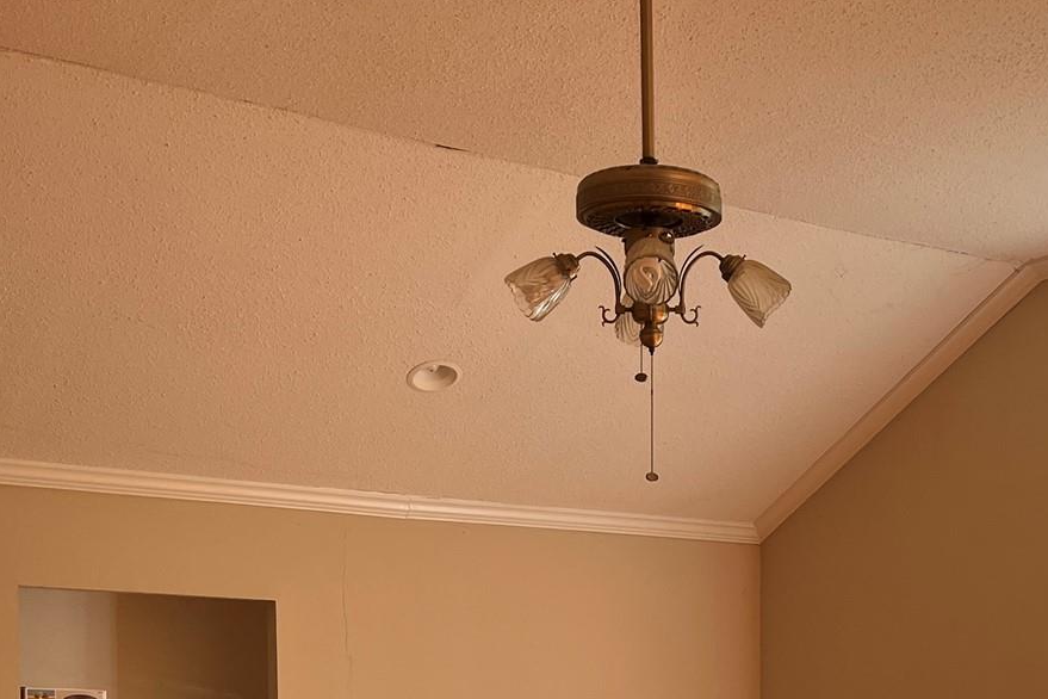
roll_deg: +0.1
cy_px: 871
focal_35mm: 63
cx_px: 758
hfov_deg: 31.4
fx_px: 1834
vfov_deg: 20.0
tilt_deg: -5.8
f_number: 1.6
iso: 64
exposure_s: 1/121
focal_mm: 5.1
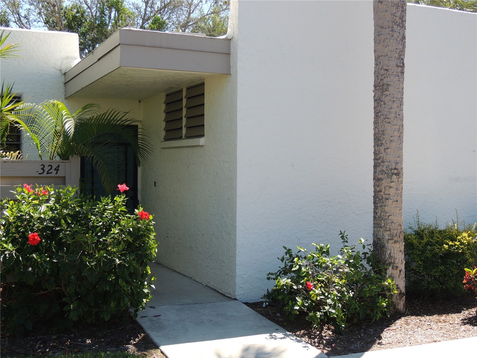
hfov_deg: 40.4
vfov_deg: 30.9
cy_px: 179
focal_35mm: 47
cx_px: 238
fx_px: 648
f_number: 3.5
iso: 100
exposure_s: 1/400
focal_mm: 8.3
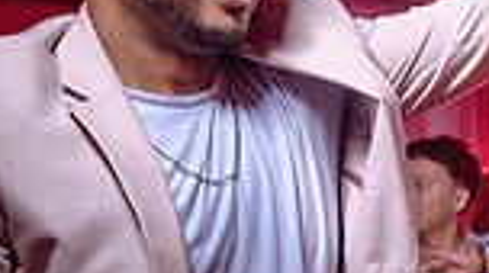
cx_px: 695
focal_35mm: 96
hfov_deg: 19.8
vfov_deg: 12.4
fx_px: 1243
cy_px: 268
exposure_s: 1/80
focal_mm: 24
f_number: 2.8
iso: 500
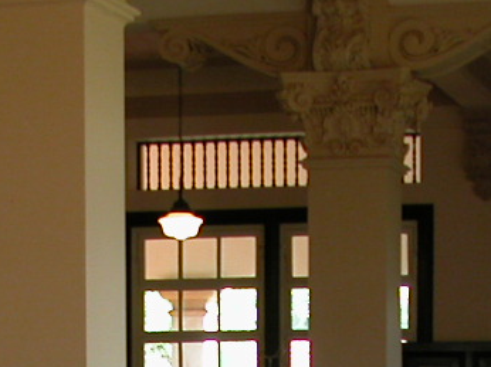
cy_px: 769
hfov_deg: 12.2
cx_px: 177
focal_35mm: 162
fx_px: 2296
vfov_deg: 8.6
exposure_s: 1/49.8
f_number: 2.8
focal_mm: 8.9
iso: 100
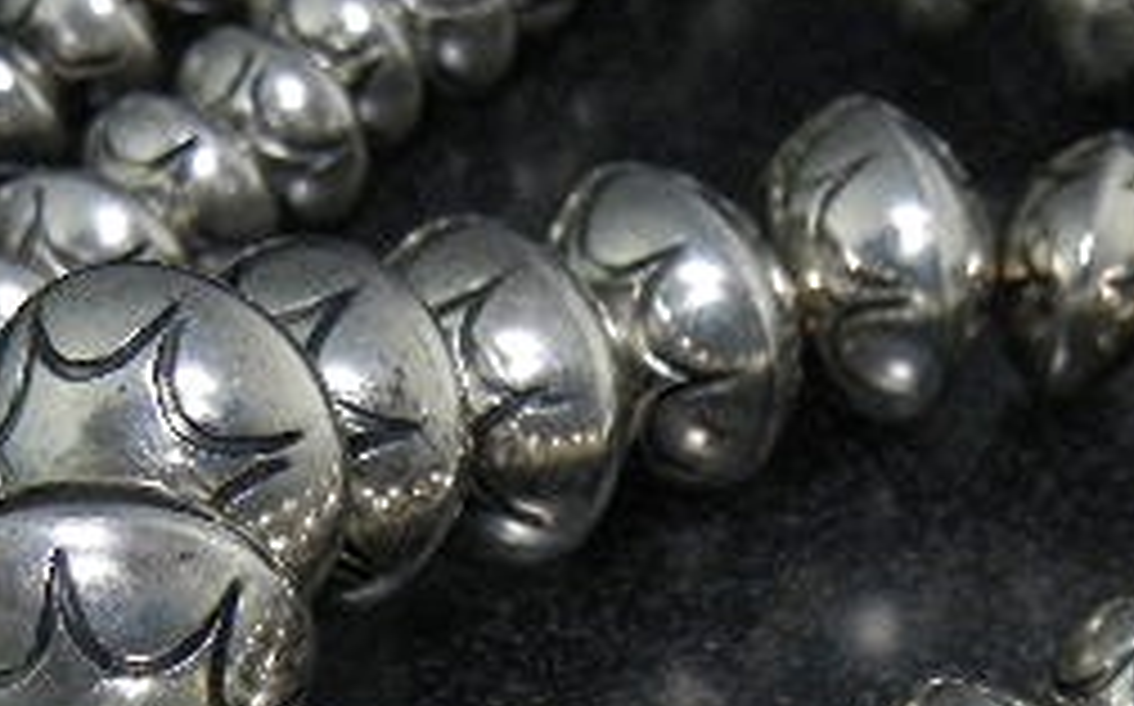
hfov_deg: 19.8
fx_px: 3242
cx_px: 702
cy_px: 841
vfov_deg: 12.2
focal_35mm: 105
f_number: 7.4
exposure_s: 1/30
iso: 369
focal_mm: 7.1
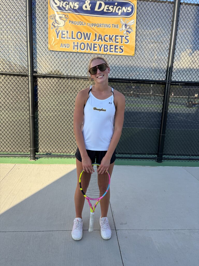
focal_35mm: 26
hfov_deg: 53.1
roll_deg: -3.6
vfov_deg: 67.3
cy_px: 133
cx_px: 100
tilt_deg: -11.8
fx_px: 199
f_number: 1.6
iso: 64
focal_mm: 5.96
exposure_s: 1/1517
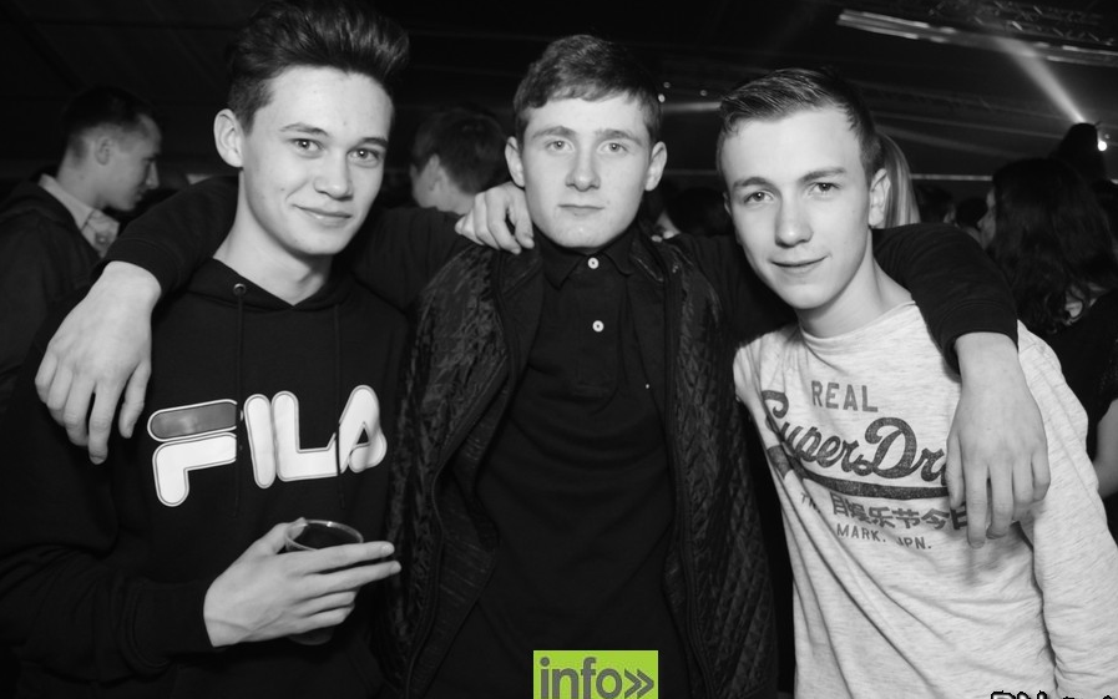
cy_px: 331
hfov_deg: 61.2
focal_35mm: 31
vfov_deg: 40.6
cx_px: 596
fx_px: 945
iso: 1600
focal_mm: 18
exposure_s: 1/60
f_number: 3.5
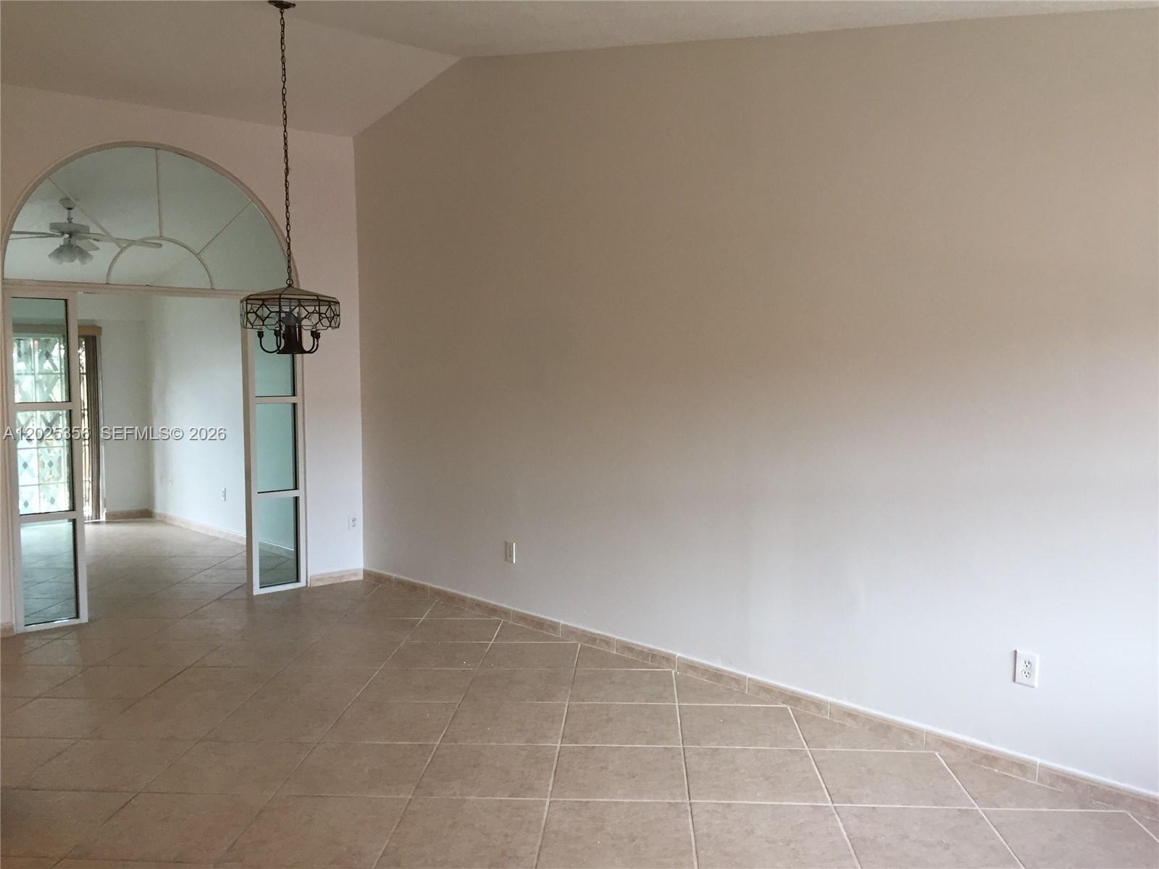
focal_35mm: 29
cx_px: 580
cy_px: 434
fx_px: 971
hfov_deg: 61.7
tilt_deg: -3.7
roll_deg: +0.3
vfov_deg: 48.2
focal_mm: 4.15
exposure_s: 1/30
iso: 40
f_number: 2.2
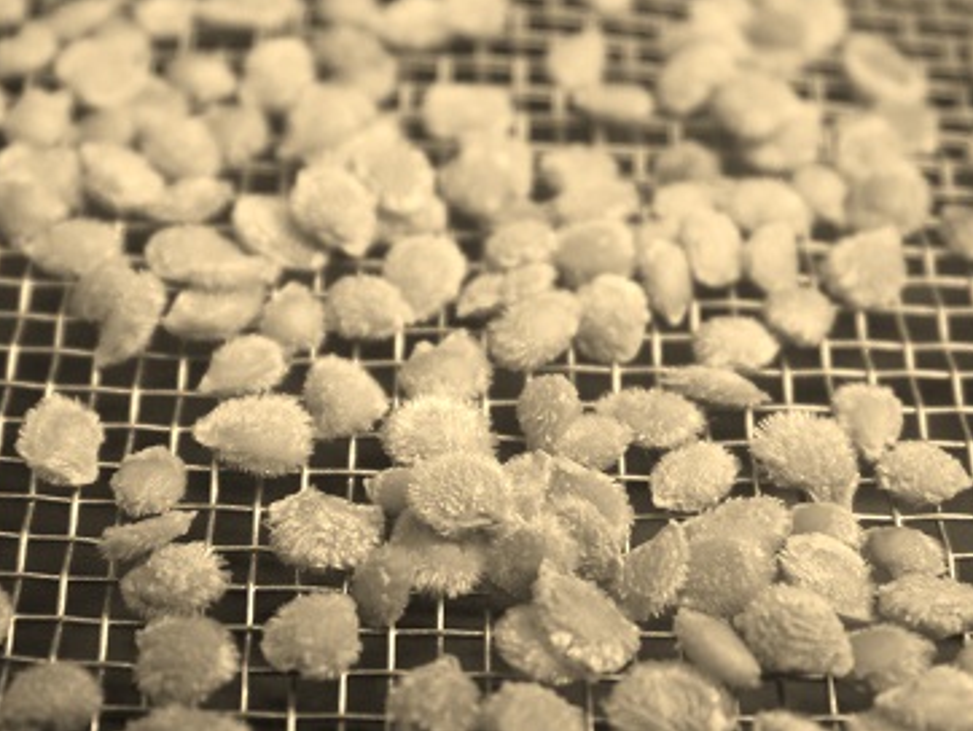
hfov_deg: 26.3
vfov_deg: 19.9
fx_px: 2081
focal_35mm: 74
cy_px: 331
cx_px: 473
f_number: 4.3
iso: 400
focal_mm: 12.2
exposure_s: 1/7.6
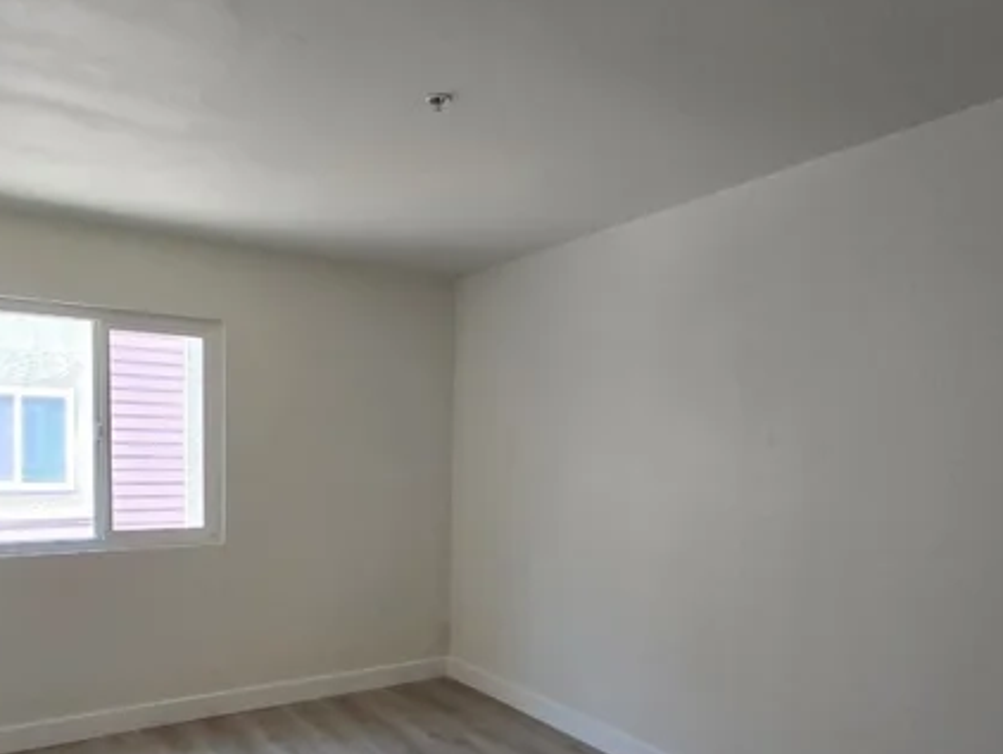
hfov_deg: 73.0
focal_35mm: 23
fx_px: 667
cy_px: 502
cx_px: 396
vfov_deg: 57.6
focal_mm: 2.2
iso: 80
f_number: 2.2
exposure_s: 1/60
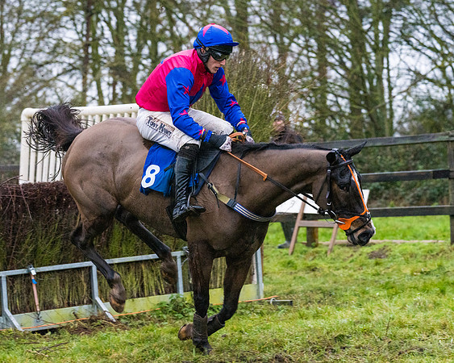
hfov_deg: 11.7
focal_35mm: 165
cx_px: 176
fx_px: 2221
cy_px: 166
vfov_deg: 9.3
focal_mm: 135
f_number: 5
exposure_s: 1/500
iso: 5000
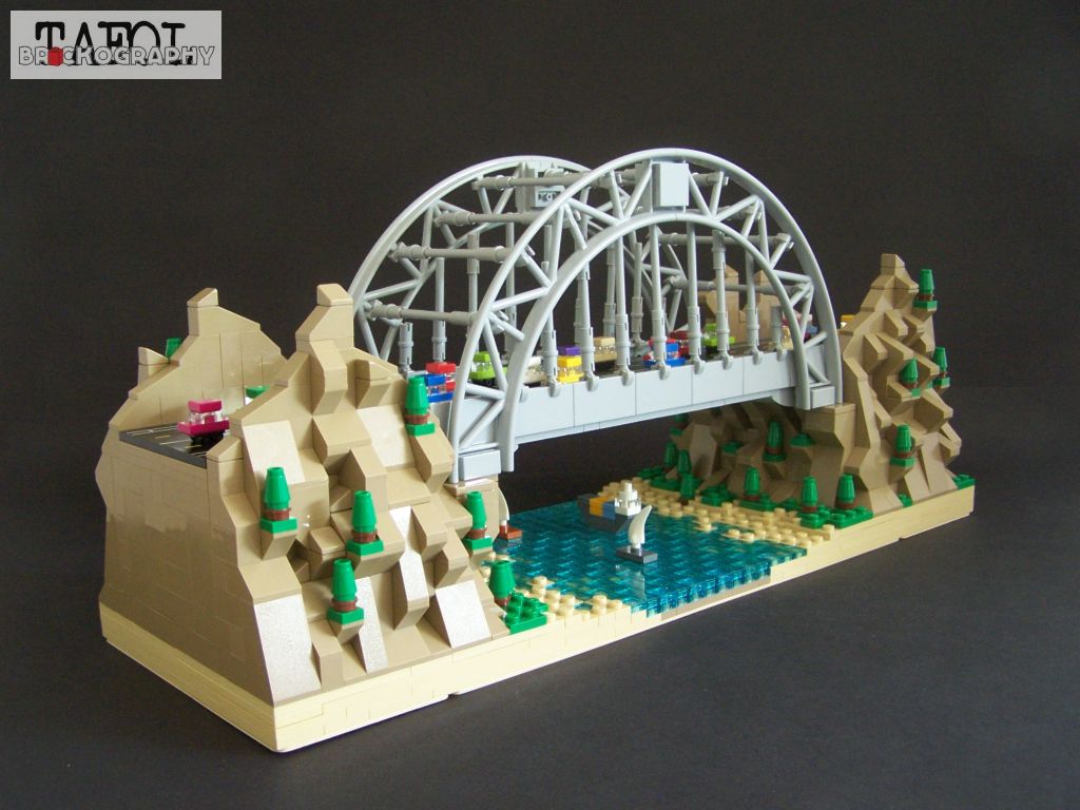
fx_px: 1186
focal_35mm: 38
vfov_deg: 37.7
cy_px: 405
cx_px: 540
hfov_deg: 49.0
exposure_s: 1/1.43
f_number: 3.2
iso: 200
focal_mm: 6.3
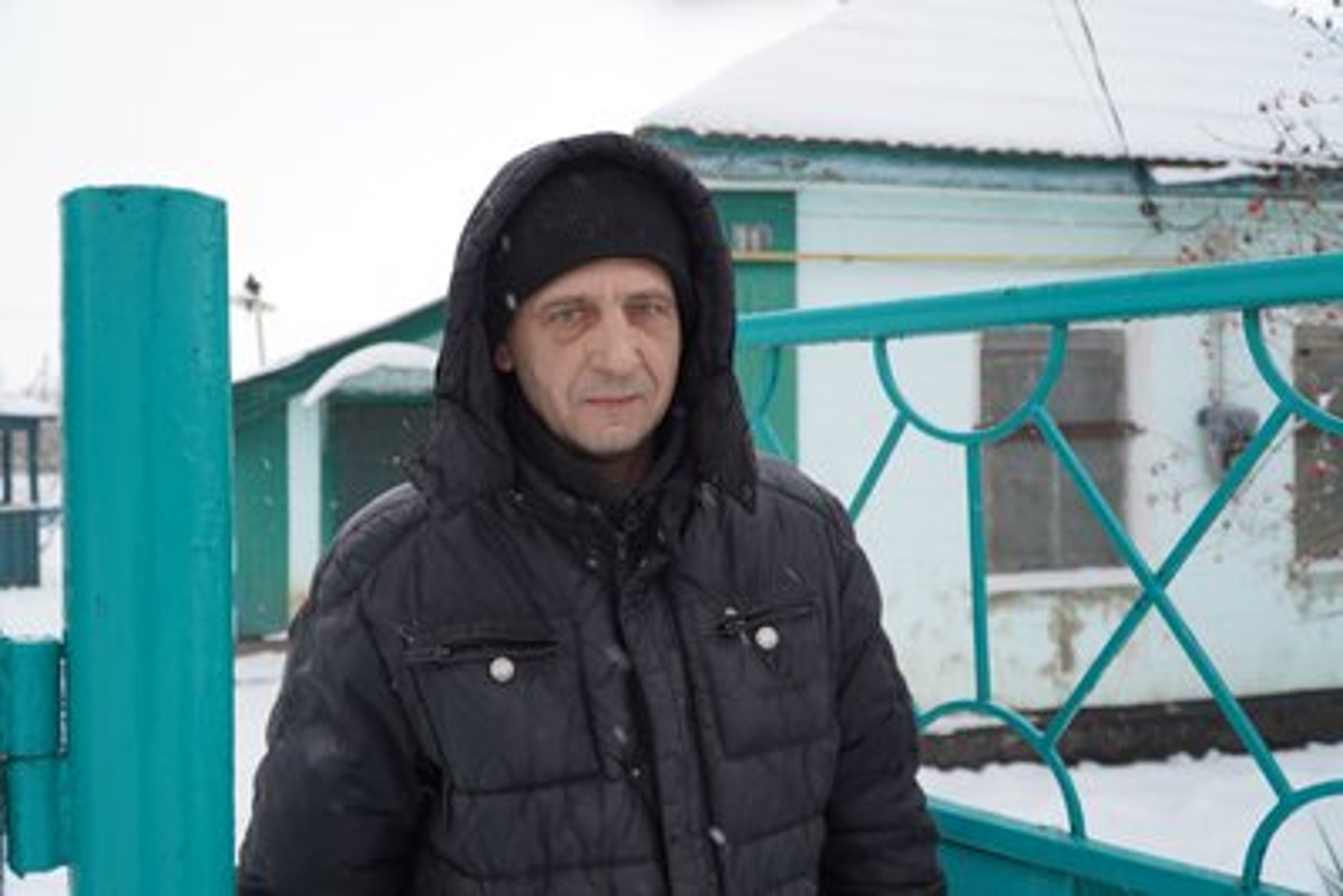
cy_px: 448
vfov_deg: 40.0
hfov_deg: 57.2
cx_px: 672
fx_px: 1231
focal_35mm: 33
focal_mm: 22
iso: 100
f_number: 4
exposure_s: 1/200
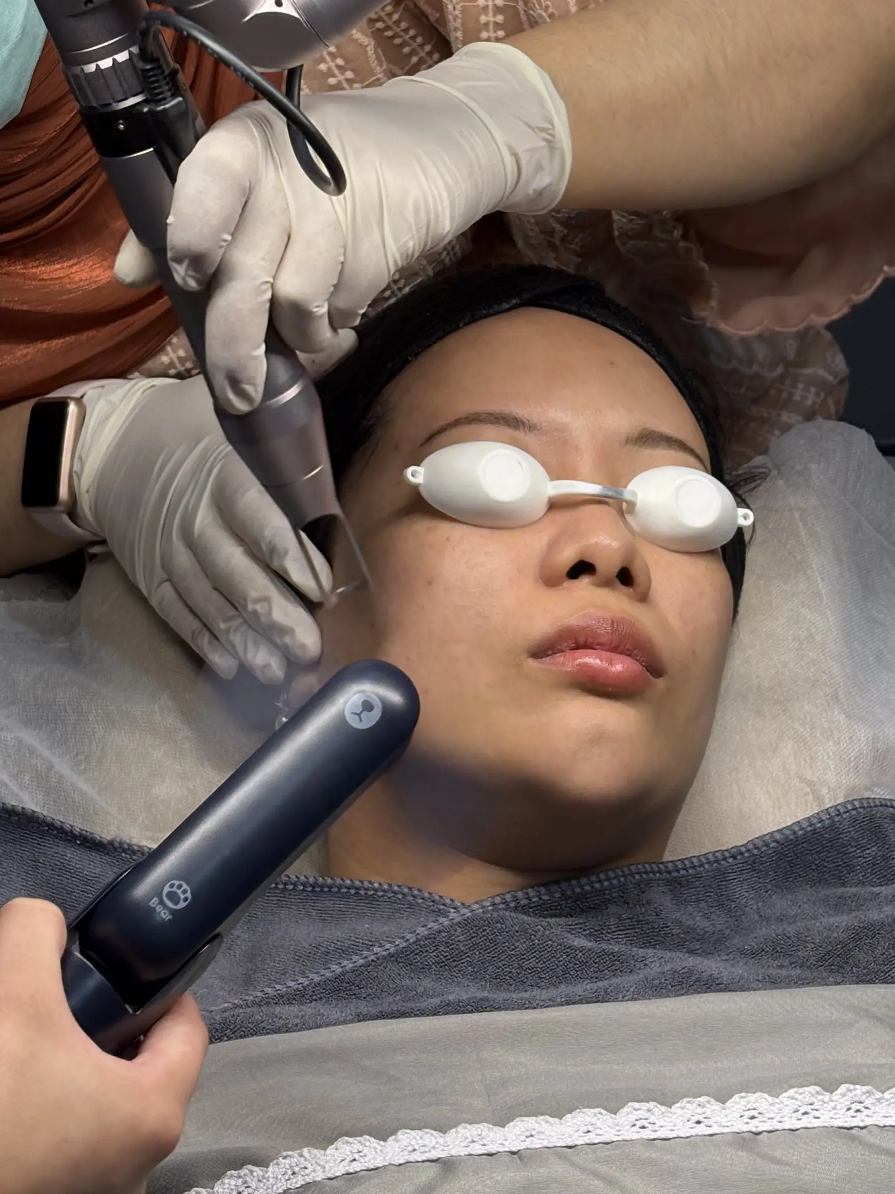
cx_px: 469
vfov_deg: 21.6
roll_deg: -3.2
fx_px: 3103
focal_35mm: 90
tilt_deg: -32.3
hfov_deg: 16.4
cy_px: 283
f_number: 1.6
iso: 50
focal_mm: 5.96
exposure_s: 1/121
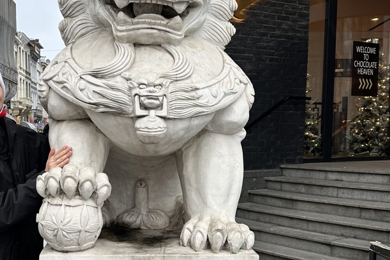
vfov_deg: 26.3
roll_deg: -0.6
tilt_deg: -4.0
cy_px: 182
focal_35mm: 51
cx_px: 141
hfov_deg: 38.6
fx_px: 552
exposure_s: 1/121
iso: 80
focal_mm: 6.86
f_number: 1.78
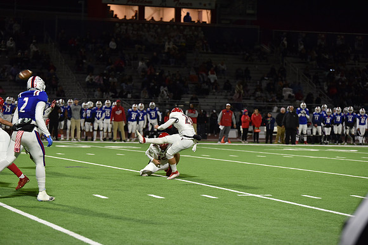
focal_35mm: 122
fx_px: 1247
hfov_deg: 16.8
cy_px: 122
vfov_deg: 11.2
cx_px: 184
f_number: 2.8
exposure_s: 1/500
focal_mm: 122
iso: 2000
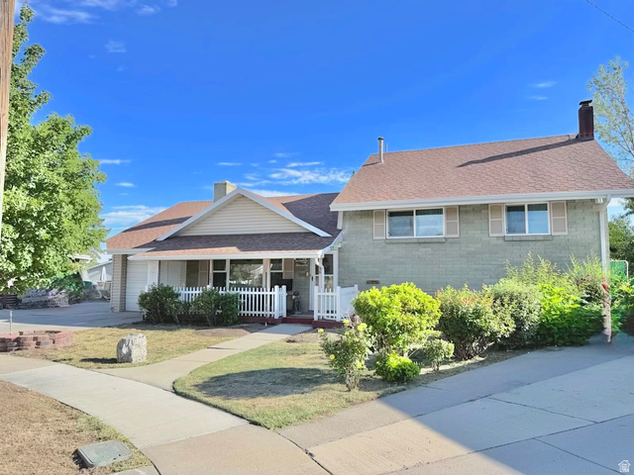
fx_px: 440
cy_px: 238
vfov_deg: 56.8
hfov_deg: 71.6
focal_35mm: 24
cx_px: 317
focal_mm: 6.76
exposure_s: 1/3145
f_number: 1.78
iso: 80
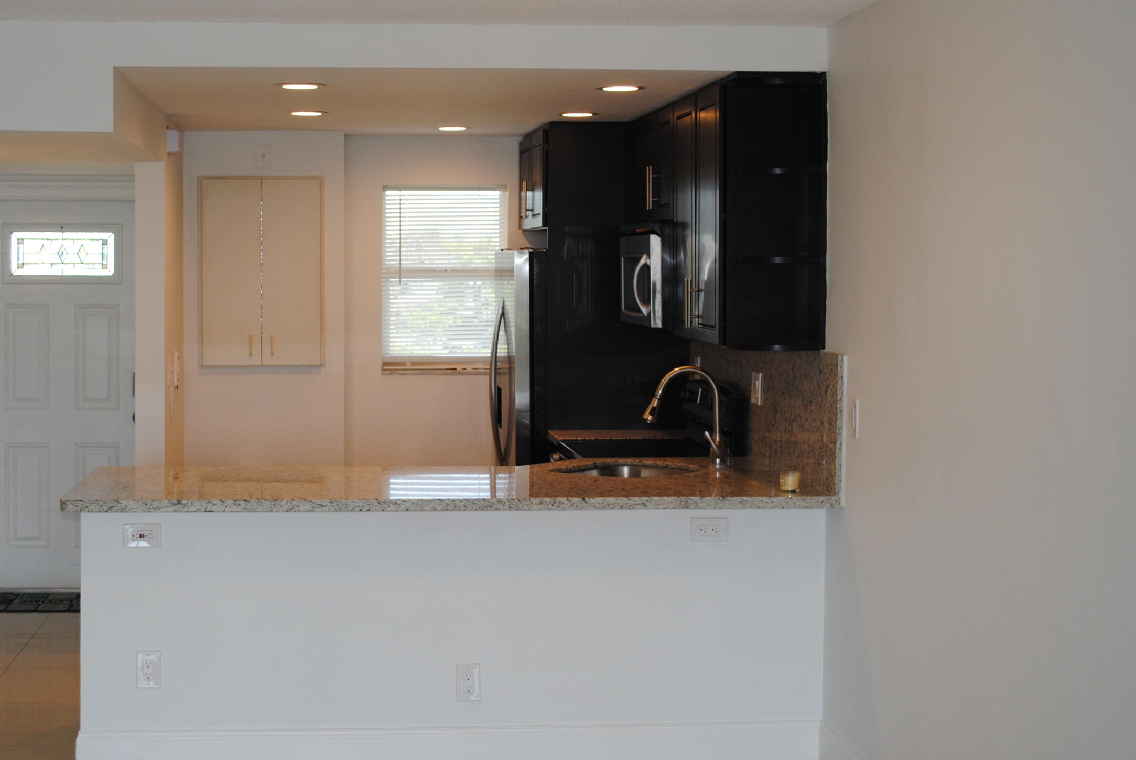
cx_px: 406
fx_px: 1706
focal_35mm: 54
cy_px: 342
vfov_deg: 25.1
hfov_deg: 36.6
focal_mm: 26
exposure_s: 1/60
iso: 200
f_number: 4.2
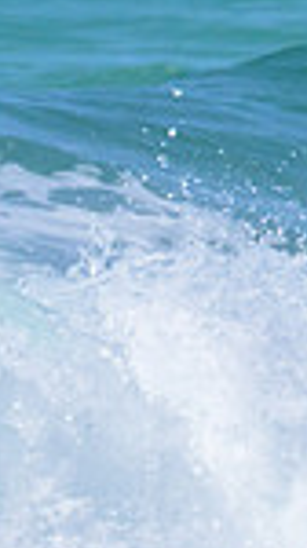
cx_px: -576
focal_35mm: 4414
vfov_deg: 0.5
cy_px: 585
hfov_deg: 0.3
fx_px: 64095
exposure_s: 1/2000
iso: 1600
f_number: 16
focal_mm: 800
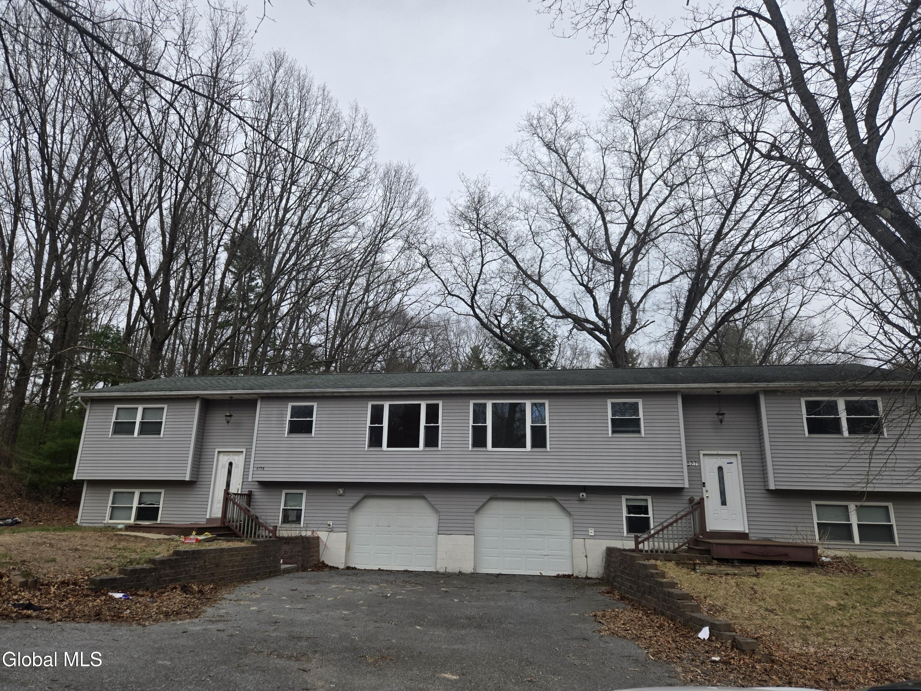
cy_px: 346
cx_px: 460
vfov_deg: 58.9
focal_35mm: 23
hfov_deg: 73.9
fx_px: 612
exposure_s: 1/2359
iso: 80
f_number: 1.8
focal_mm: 5.4
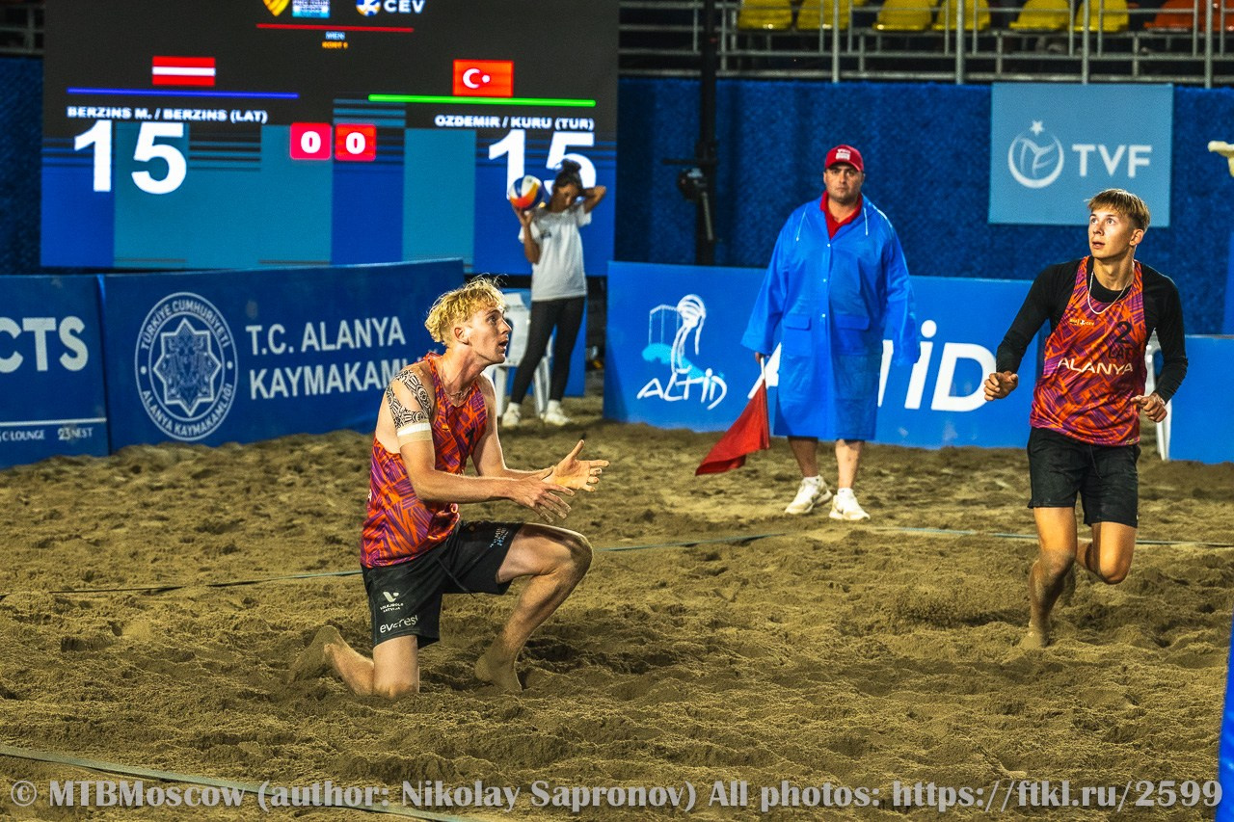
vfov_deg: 11.1
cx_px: 617
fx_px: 4250
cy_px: 411
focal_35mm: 124
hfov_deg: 16.5
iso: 1600
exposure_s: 1/2000
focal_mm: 83
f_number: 3.5
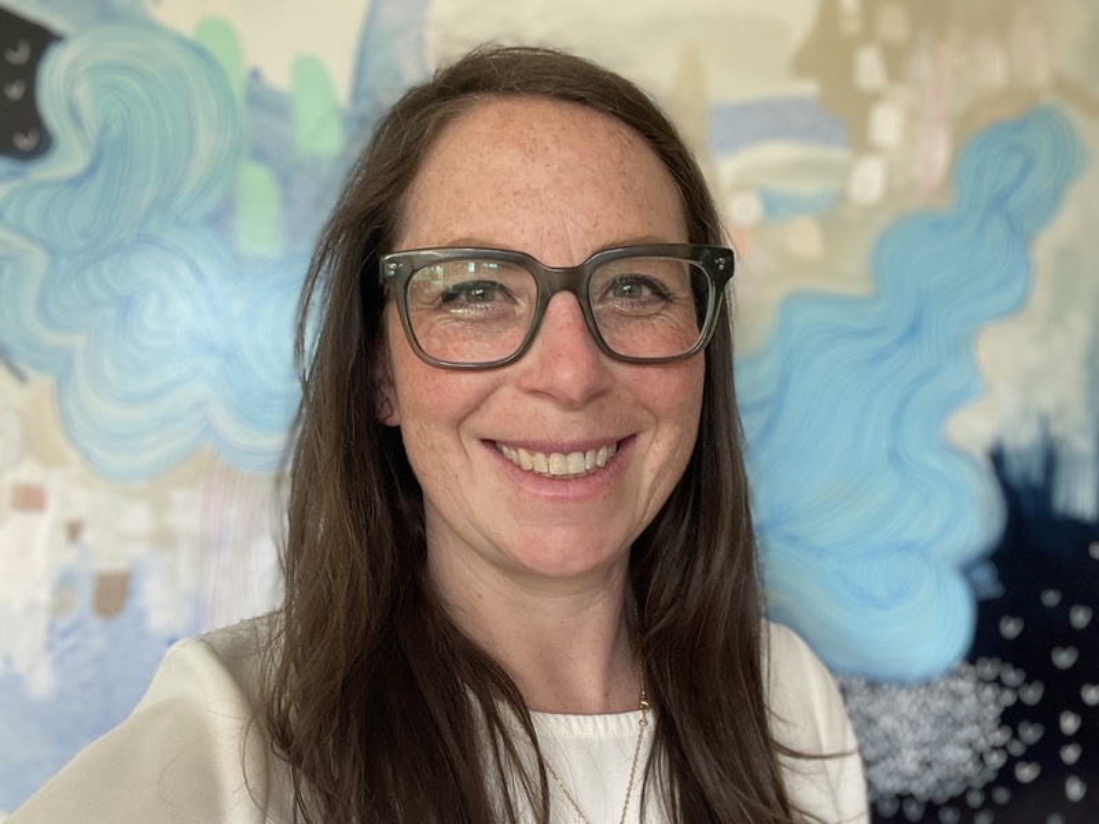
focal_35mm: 30
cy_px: 412
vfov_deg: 46.8
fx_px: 952
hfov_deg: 60.0
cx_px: 550
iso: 100
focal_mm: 2.71
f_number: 2.2
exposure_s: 1/60
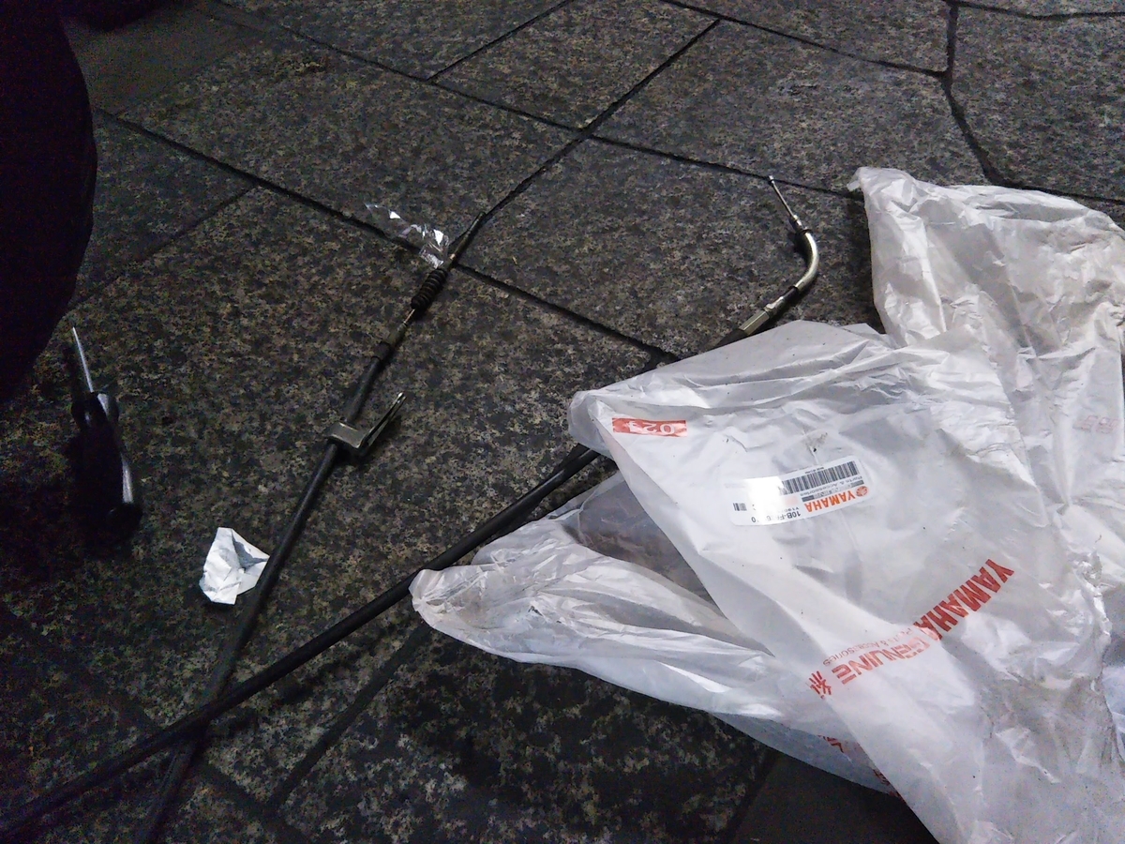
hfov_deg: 60.0
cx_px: 562
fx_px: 975
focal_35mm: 30
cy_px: 422
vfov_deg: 46.8
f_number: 2.2
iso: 473
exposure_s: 1/23
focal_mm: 4
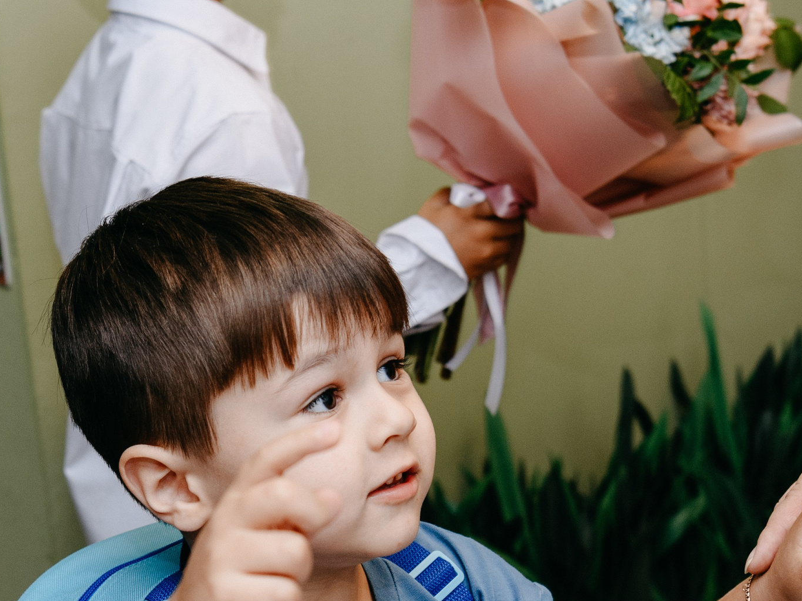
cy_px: 525
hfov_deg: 19.9
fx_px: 2270
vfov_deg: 14.9
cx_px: 212
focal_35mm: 98
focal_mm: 38
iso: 320
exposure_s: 1/160
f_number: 4
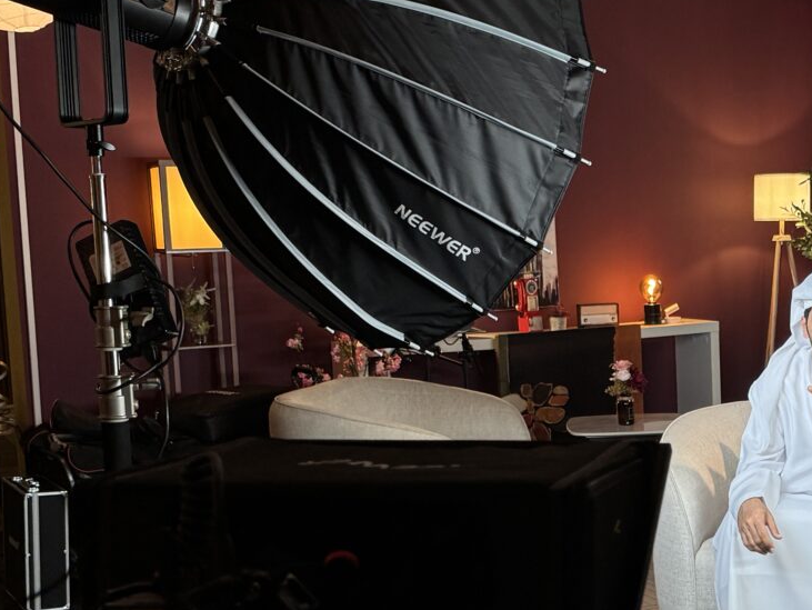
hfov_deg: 30.0
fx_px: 1479
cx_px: 644
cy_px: 418
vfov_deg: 23.2
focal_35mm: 63
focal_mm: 6.76
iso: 200
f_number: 1.78
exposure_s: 1/100
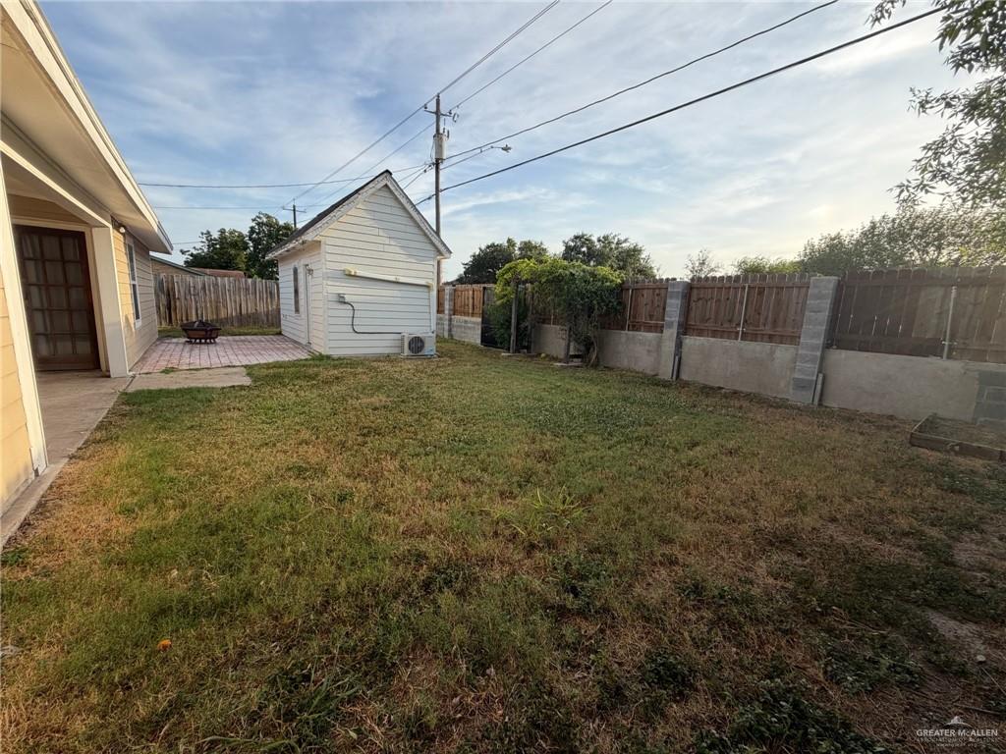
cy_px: 377
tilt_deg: -10.3
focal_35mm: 14
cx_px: 503
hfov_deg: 102.1
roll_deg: -2.9
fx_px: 407
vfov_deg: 85.7
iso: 40
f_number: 2.2
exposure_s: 1/742
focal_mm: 2.22
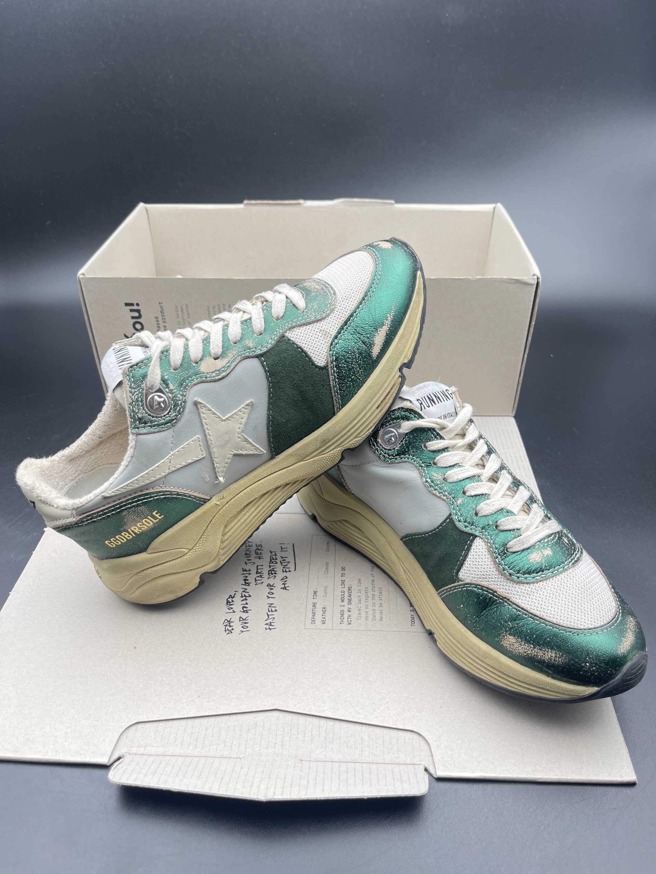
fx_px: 657
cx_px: 328
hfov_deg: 53.1
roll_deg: +0.8
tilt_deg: -37.7
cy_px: 437
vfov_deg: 67.3
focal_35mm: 26
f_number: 1.6
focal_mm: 5.1
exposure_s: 1/143
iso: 32
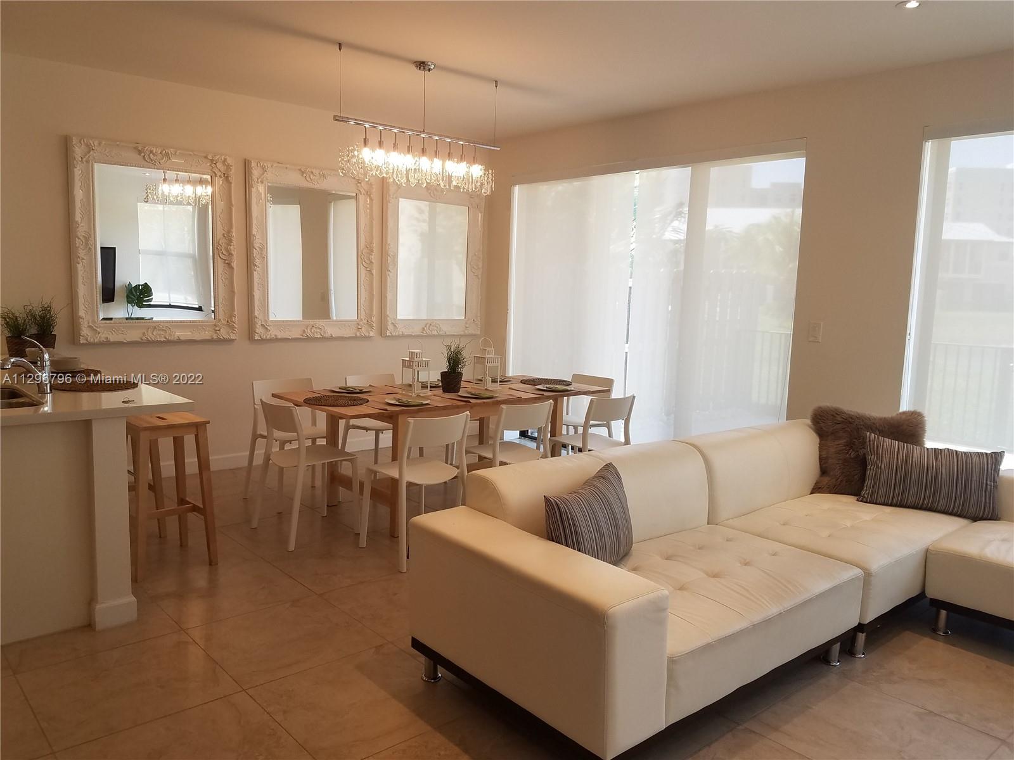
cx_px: 507
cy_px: 380
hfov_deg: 67.3
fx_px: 762
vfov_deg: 53.1
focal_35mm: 26
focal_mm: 4.2
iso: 40
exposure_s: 1/60
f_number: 1.7
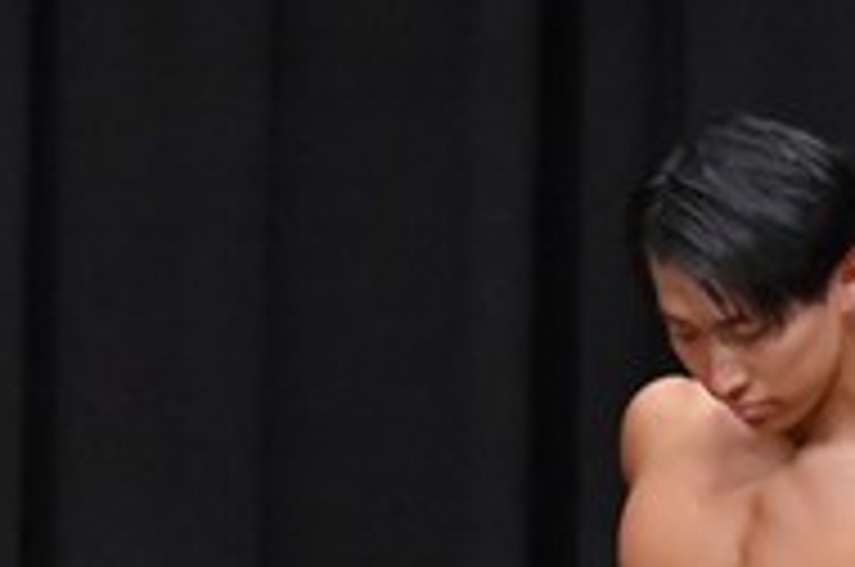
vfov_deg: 1.5
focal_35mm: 919
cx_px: 677
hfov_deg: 2.2
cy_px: 1008
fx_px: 21789
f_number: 5.6
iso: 8000
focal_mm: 150
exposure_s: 1/400
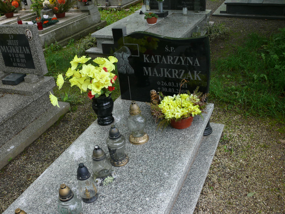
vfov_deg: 40.7
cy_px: 107
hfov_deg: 52.6
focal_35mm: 35
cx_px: 142
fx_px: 288
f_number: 4
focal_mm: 7.4
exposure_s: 1/125
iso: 100
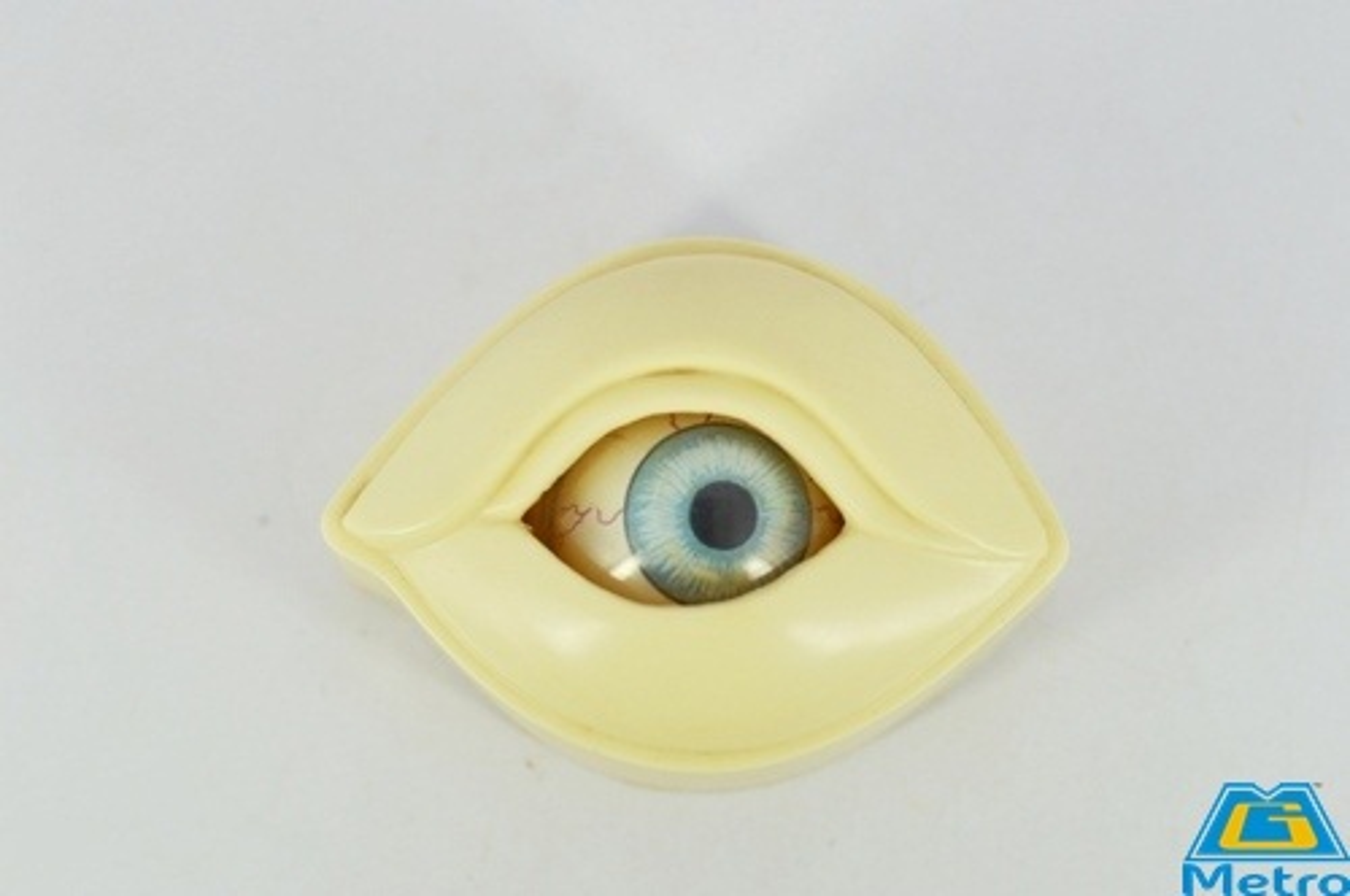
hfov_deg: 27.0
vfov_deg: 18.1
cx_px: 675
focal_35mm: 75
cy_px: 448
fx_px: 2809
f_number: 3.5
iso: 100
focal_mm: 50
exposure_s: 1/160
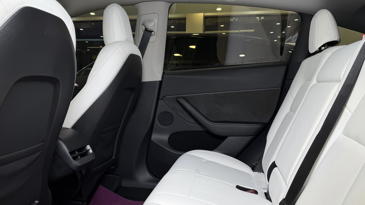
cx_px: 172
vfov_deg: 37.4
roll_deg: +0.2
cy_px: 134
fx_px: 300
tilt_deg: -10.5
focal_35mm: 31
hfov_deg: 62.6
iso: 80
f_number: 1.78
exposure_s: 1/100
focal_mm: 6.76
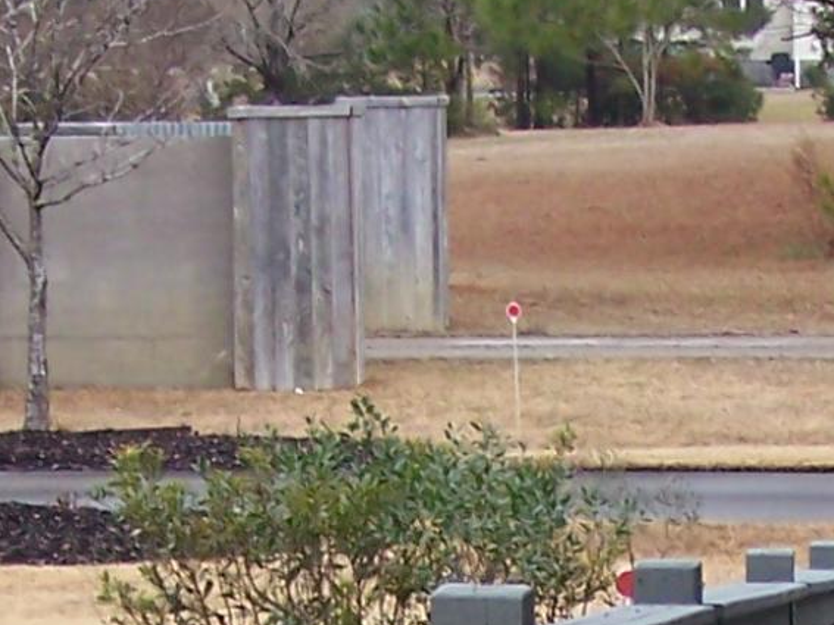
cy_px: 1191
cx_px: 665
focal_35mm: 201
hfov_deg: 9.8
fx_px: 4842
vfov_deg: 7.2
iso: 64
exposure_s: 1/100
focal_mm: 6.3
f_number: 2.8
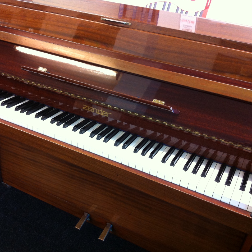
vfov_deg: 40.0
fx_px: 346
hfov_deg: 40.0
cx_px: 113
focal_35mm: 42
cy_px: 125
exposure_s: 1/17
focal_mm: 3.85
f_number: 2.8
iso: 160
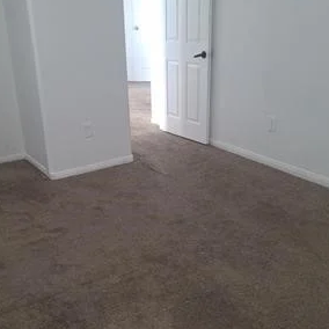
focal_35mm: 43
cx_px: 142
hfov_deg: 39.1
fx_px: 462
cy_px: 187
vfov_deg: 39.1
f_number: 1.8
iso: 160
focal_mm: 5.54
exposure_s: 1/40
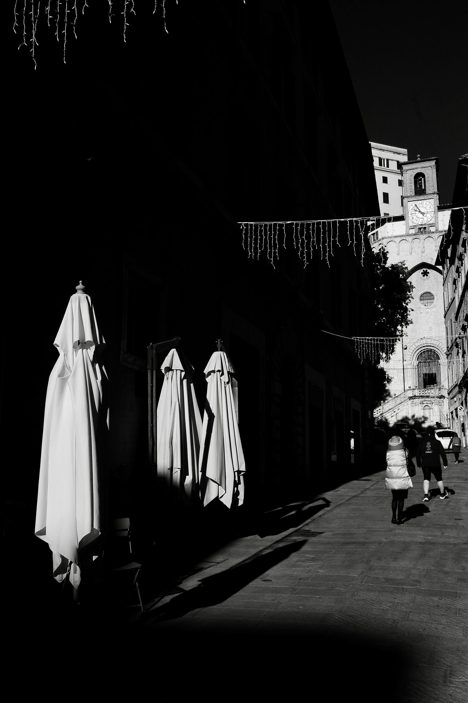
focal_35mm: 35
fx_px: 683
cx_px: 234
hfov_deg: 37.8
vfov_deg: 54.5
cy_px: 352
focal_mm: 35
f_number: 9.5
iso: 200
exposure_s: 1/1000
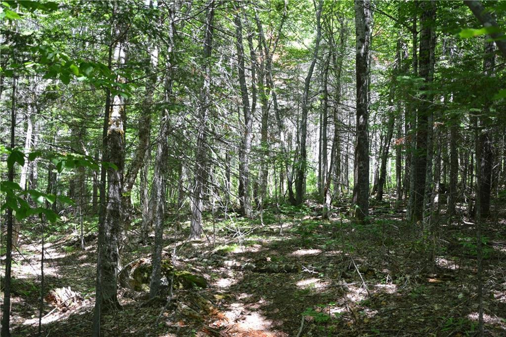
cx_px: 253
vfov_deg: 35.5
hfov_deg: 51.3
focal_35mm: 38
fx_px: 527
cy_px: 168
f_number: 5
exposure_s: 1/100
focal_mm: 25
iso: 400
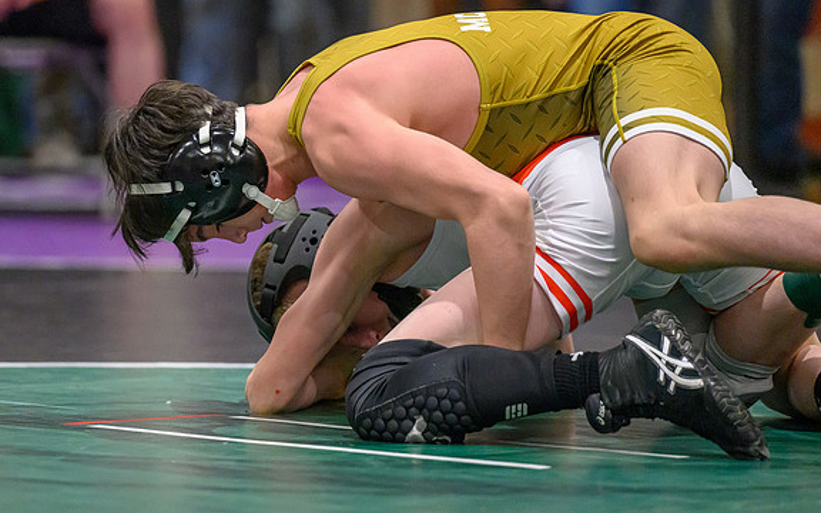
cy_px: 276
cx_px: 322
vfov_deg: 4.6
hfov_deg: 7.3
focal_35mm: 288
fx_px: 6444
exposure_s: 1/800
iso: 10000
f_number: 2.8
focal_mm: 200
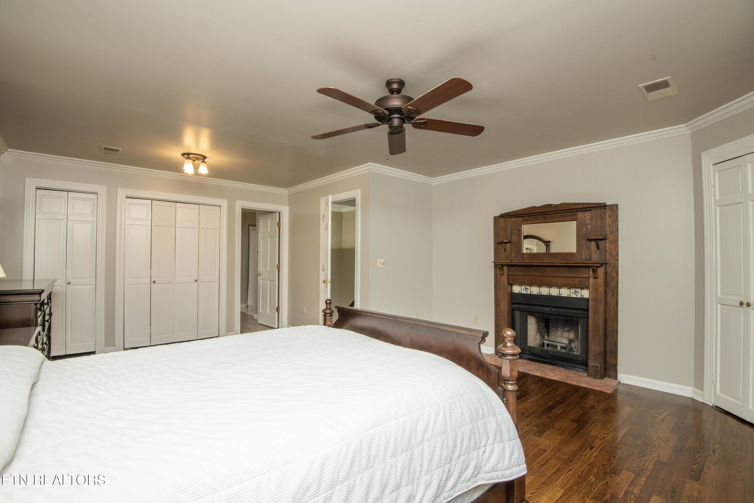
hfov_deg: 96.7
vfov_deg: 73.7
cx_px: 377
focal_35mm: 16
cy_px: 252
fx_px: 335
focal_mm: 16
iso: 500
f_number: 9
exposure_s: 1/60
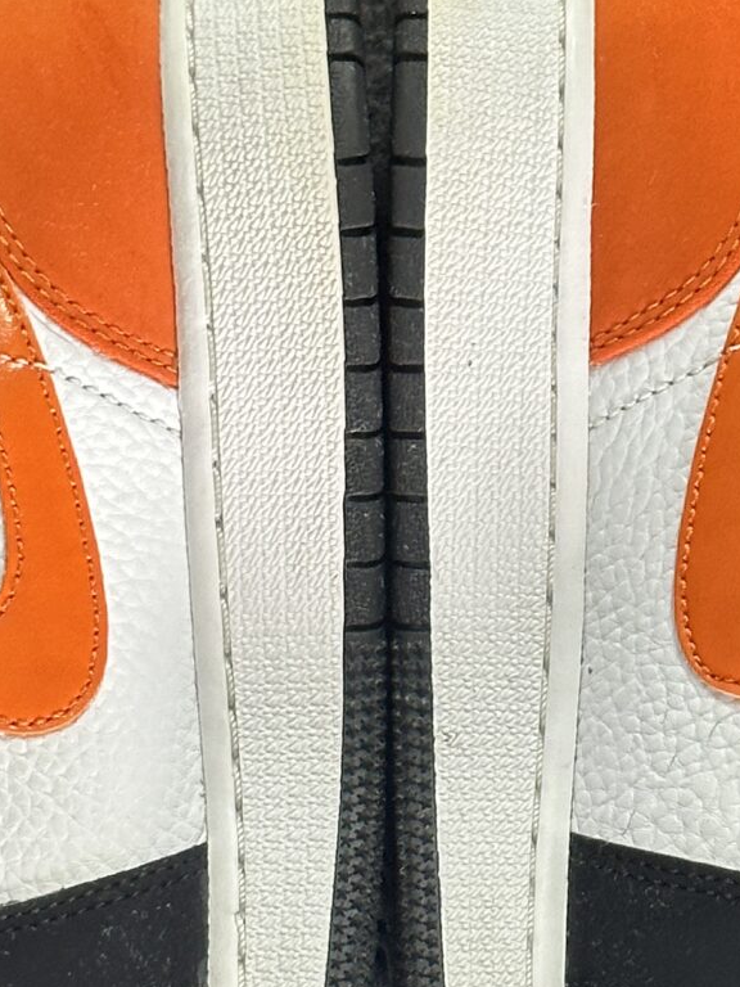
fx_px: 4561
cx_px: 387
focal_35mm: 160
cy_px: 756
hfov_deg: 9.3
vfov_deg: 12.3
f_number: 1.78
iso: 200
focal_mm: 6.86
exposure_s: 1/50
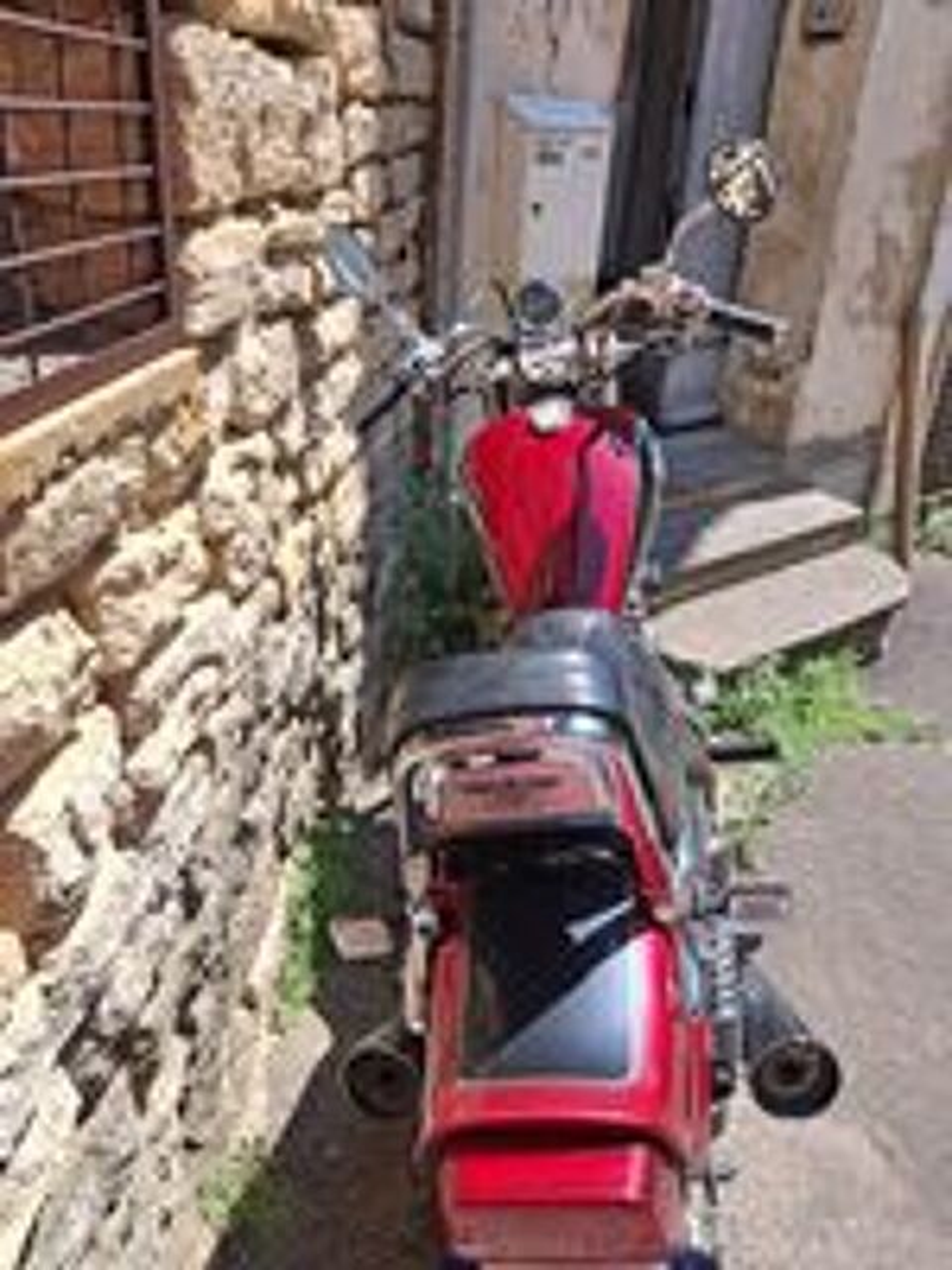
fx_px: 990
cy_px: 635
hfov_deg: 51.4
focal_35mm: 27
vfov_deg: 65.3
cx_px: 476
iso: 25
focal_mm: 4
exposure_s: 1/479
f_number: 1.8
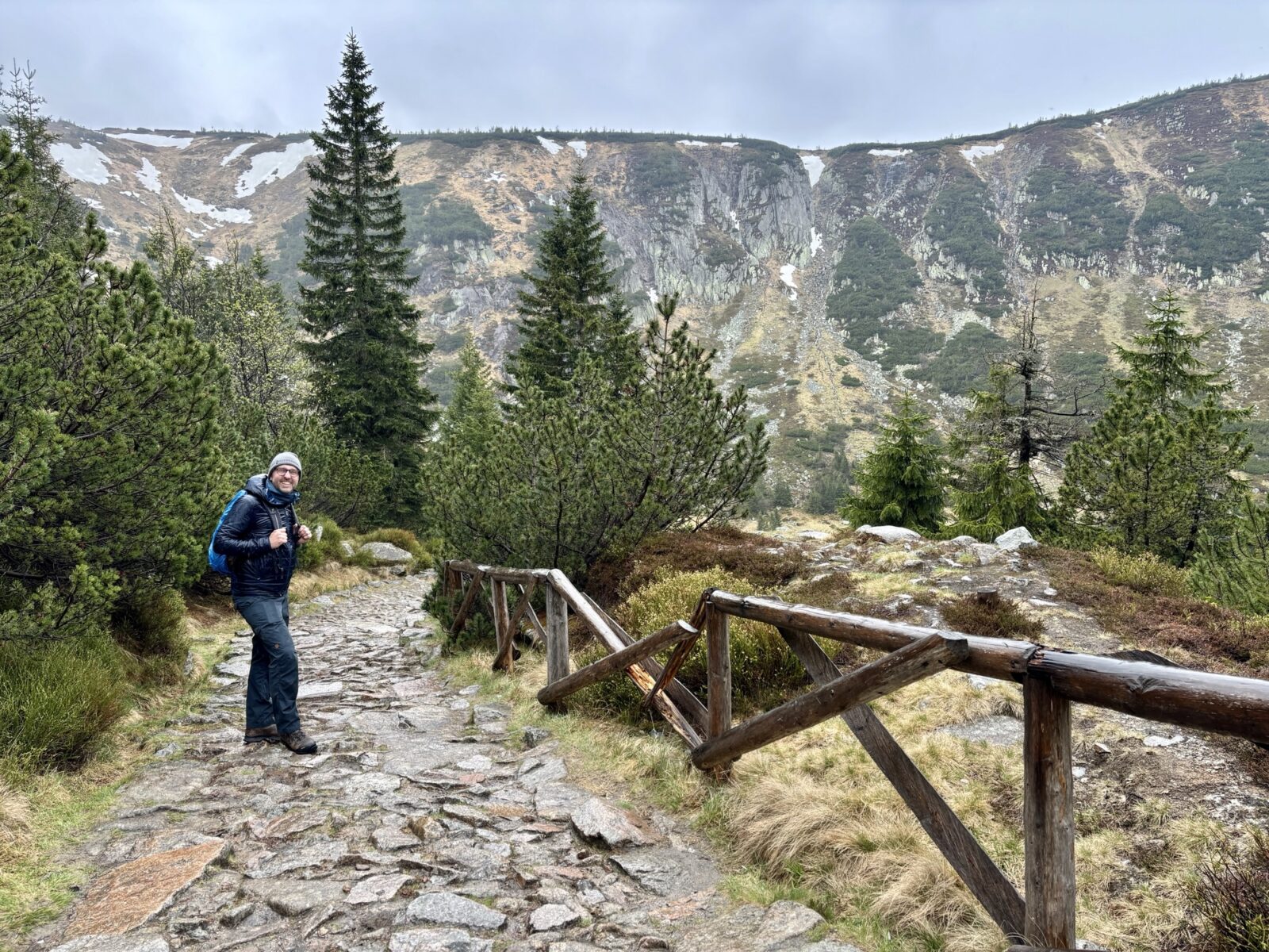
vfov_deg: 53.1
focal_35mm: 26
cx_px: 634
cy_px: 476
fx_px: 953
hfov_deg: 67.3
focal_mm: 5.96
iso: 50
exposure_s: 1/486
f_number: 1.6
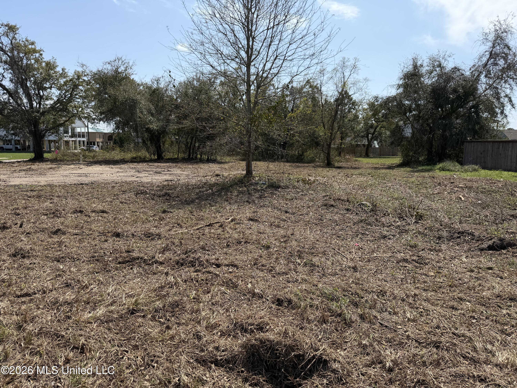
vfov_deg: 56.8
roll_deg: -0.7
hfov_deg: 71.6
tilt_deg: -7.9
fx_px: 358
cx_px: 258
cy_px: 194
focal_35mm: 24
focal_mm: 6.76
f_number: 1.78
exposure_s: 1/4673
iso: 80
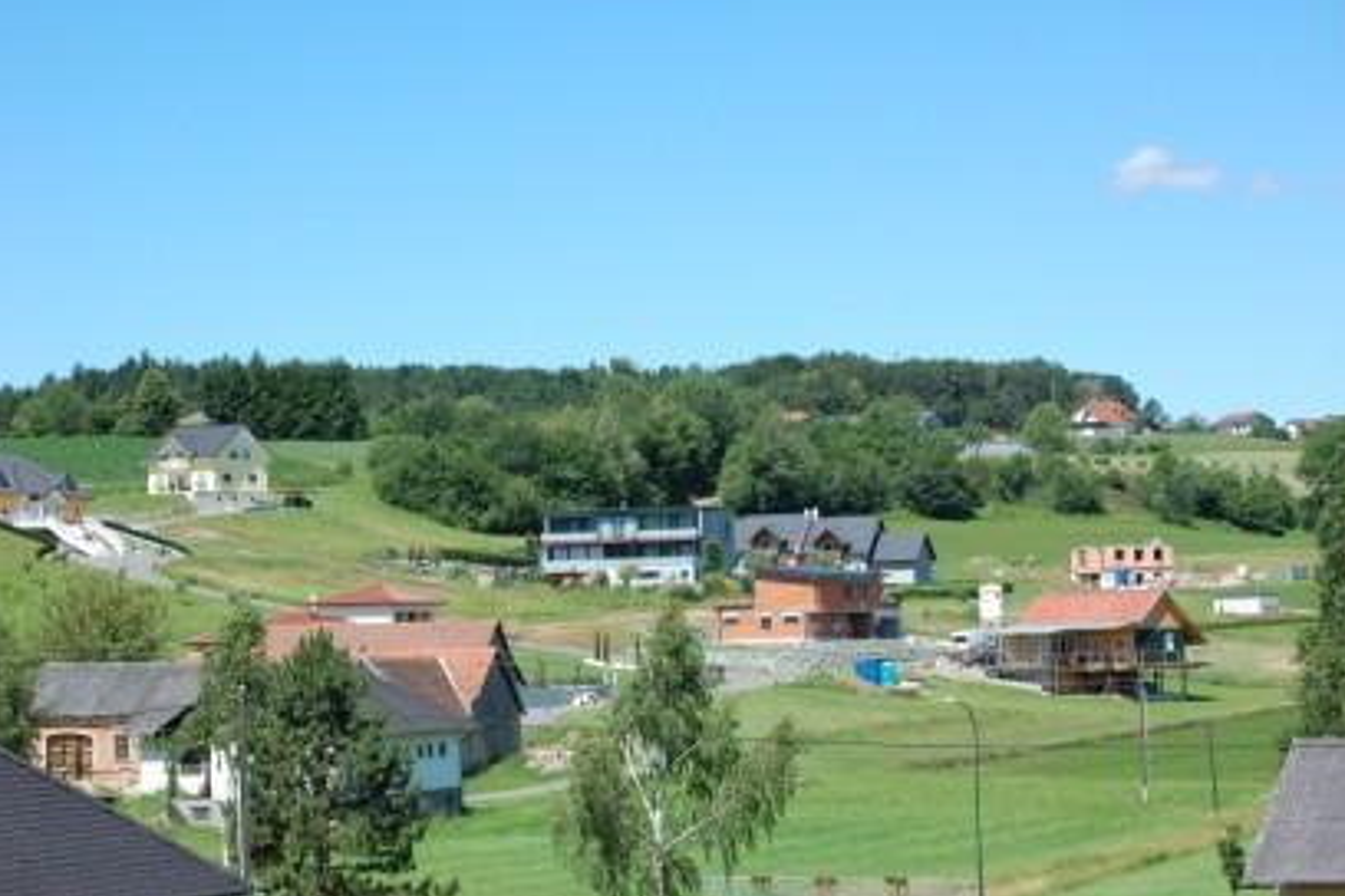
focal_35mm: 91
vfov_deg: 15.1
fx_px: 3383
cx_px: 620
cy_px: 438
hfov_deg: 22.5
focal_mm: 55
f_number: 9
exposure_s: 1/320
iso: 200
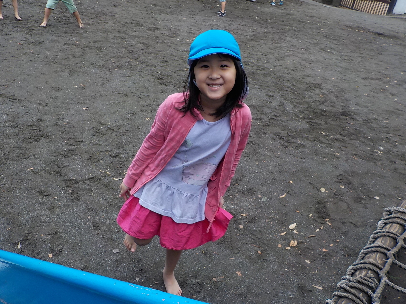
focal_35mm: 30
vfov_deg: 46.8
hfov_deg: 60.0
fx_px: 352
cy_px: 152
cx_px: 203
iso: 125
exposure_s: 1/200
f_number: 3.3
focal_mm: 4.1
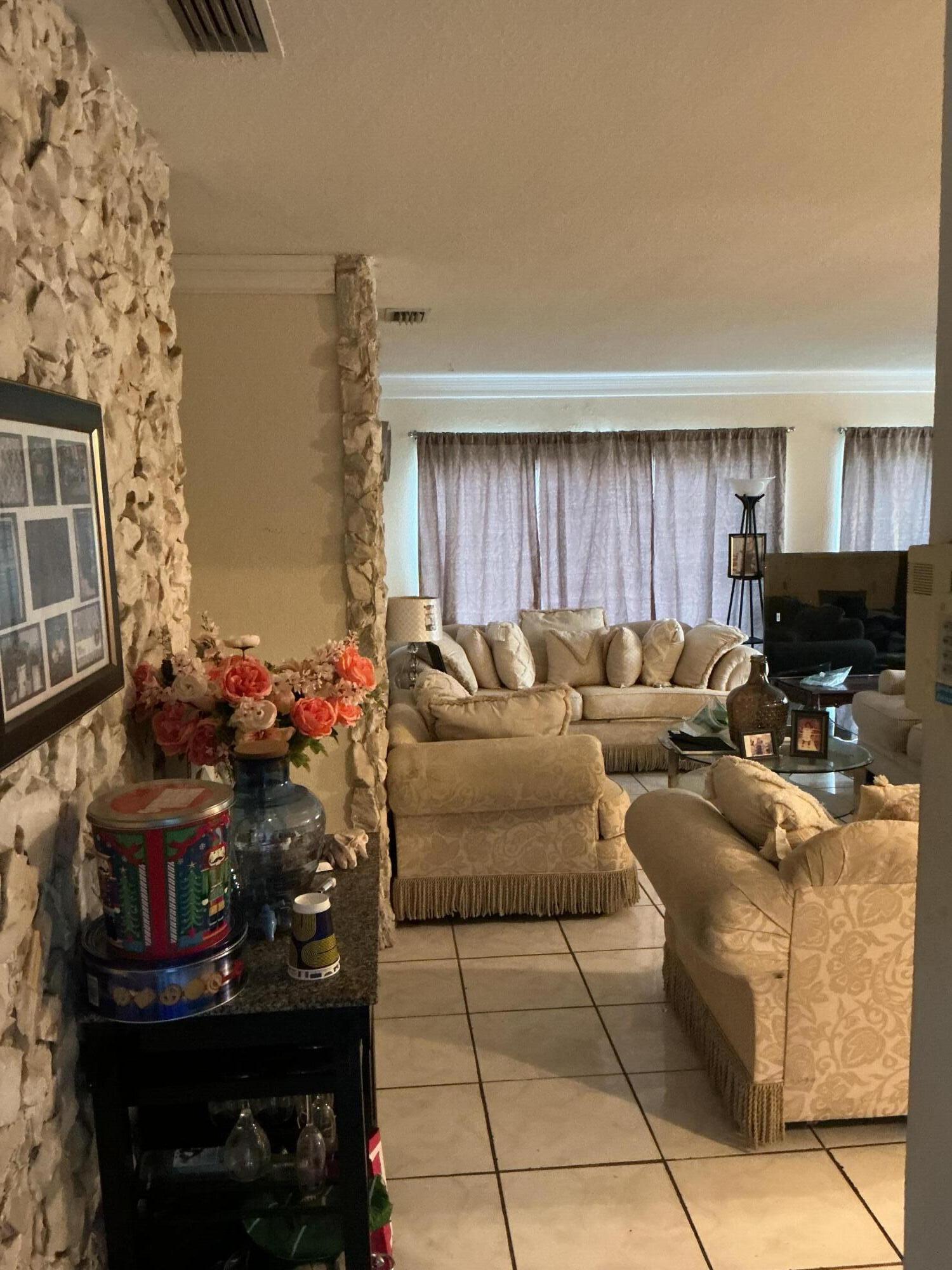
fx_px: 1063
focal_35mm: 29
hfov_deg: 48.2
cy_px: 635
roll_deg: +0.7
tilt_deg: -6.5
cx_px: 476
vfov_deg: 61.7
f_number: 1.8
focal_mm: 3
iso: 500
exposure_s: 1/30
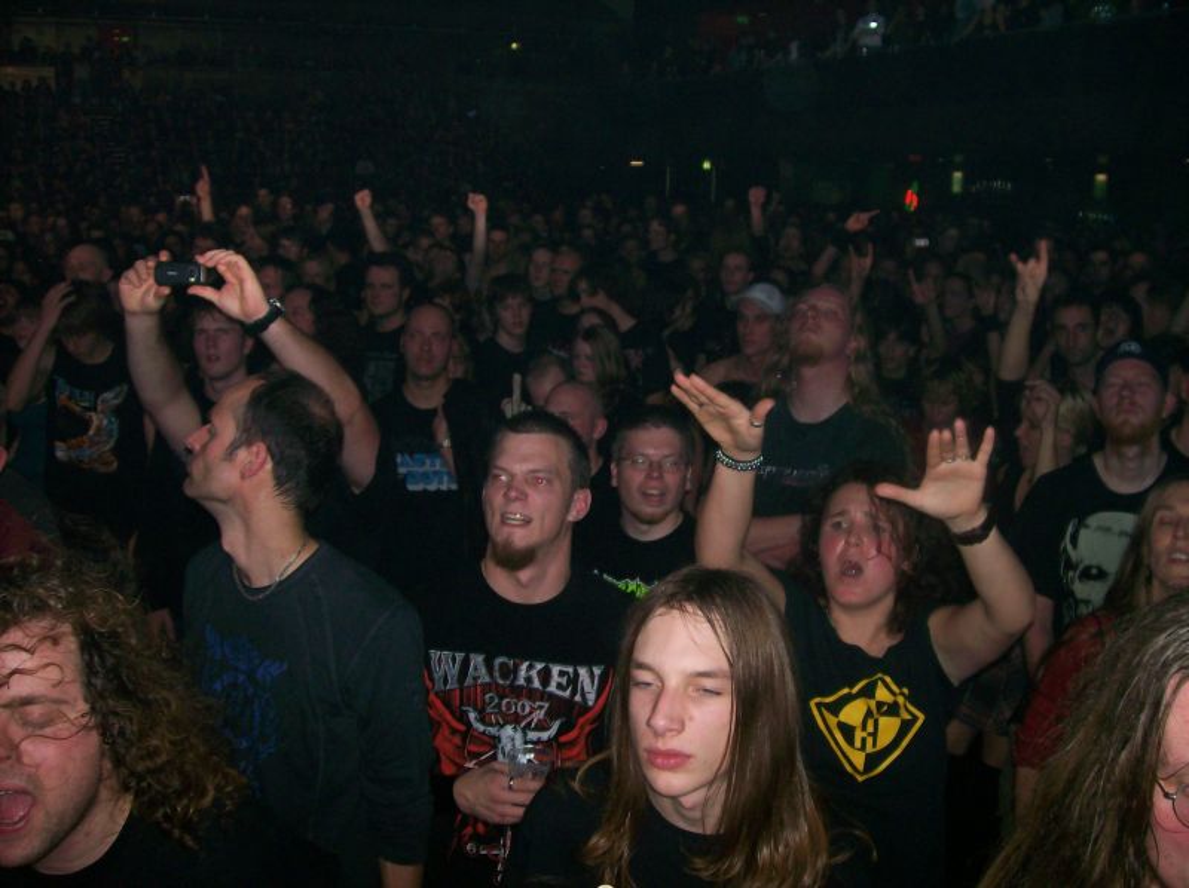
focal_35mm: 36
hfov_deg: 51.4
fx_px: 1235
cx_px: 594
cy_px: 444
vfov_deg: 39.6
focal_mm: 6
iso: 80
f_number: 2.7
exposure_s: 1/64
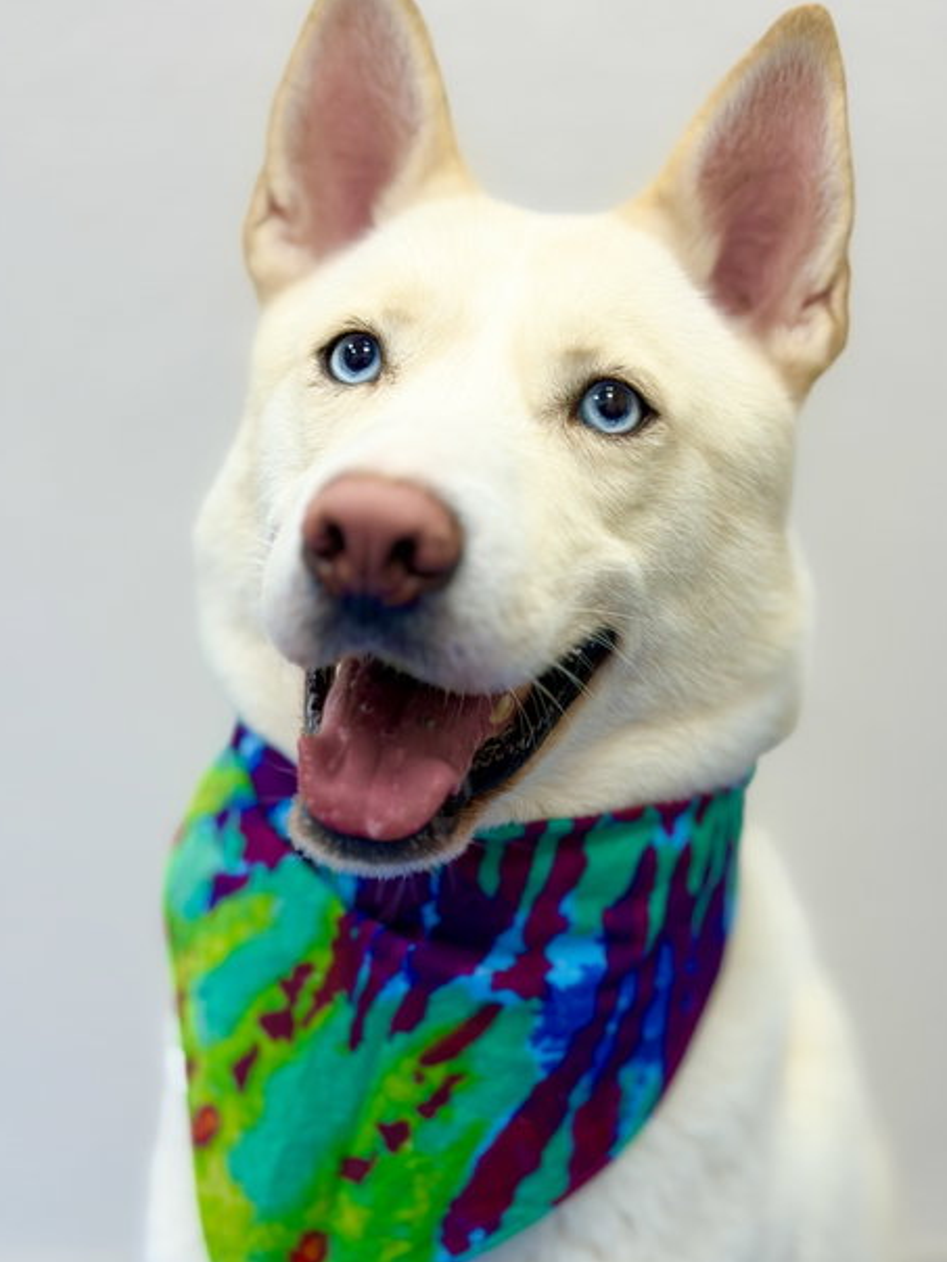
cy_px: 628
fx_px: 1933
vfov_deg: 36.2
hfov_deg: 27.5
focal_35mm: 53
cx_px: 512
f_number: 1.78
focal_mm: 6.76
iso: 80
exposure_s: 1/120
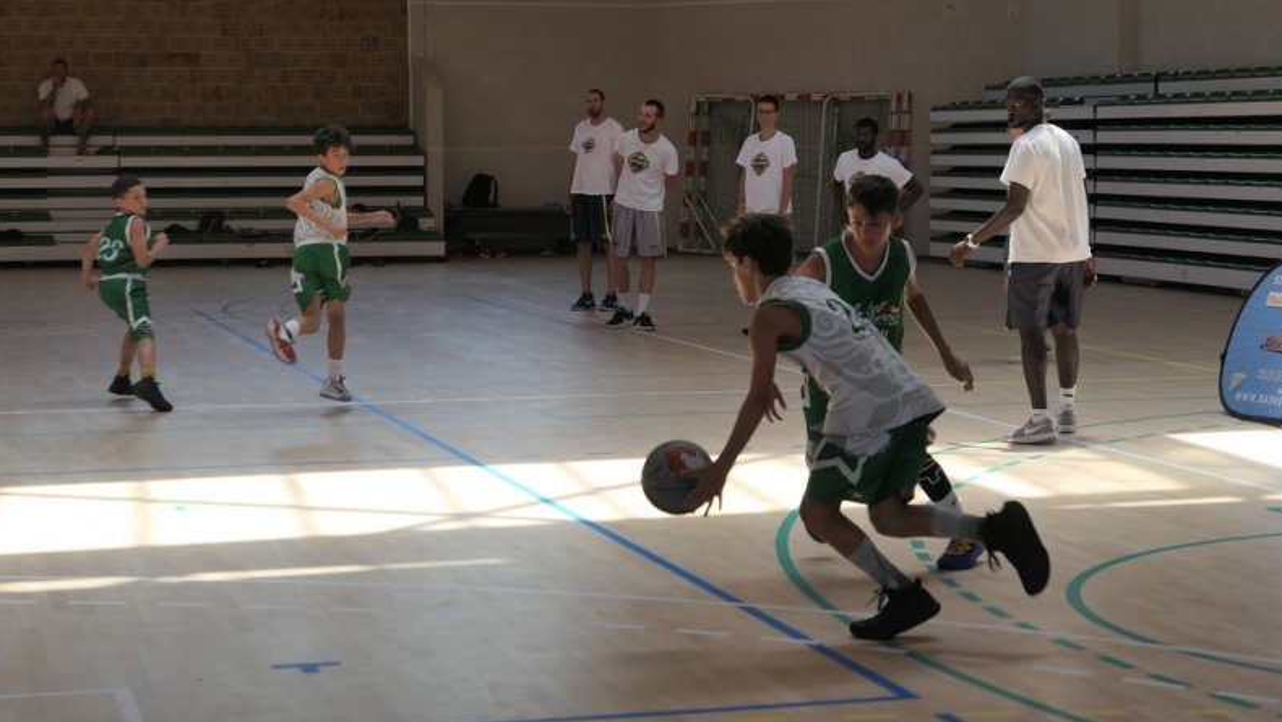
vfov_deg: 14.1
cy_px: 251
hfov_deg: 24.7
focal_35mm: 86
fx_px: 2924
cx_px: 644
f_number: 2.8
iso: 125
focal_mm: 26.4
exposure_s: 1/320
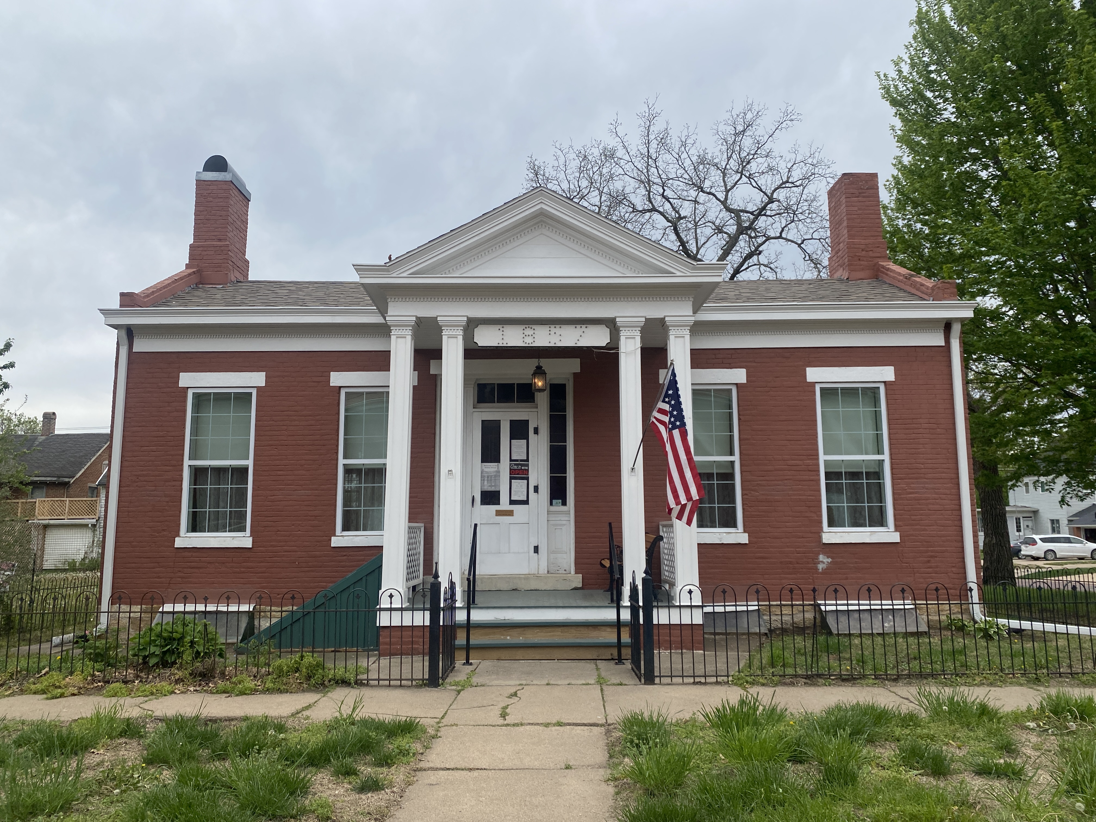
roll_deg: +0.3
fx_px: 823
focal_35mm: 26
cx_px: 548
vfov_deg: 53.1
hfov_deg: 67.3
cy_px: 411
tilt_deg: +7.9
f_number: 1.8
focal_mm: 4.25
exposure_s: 1/5495
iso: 32
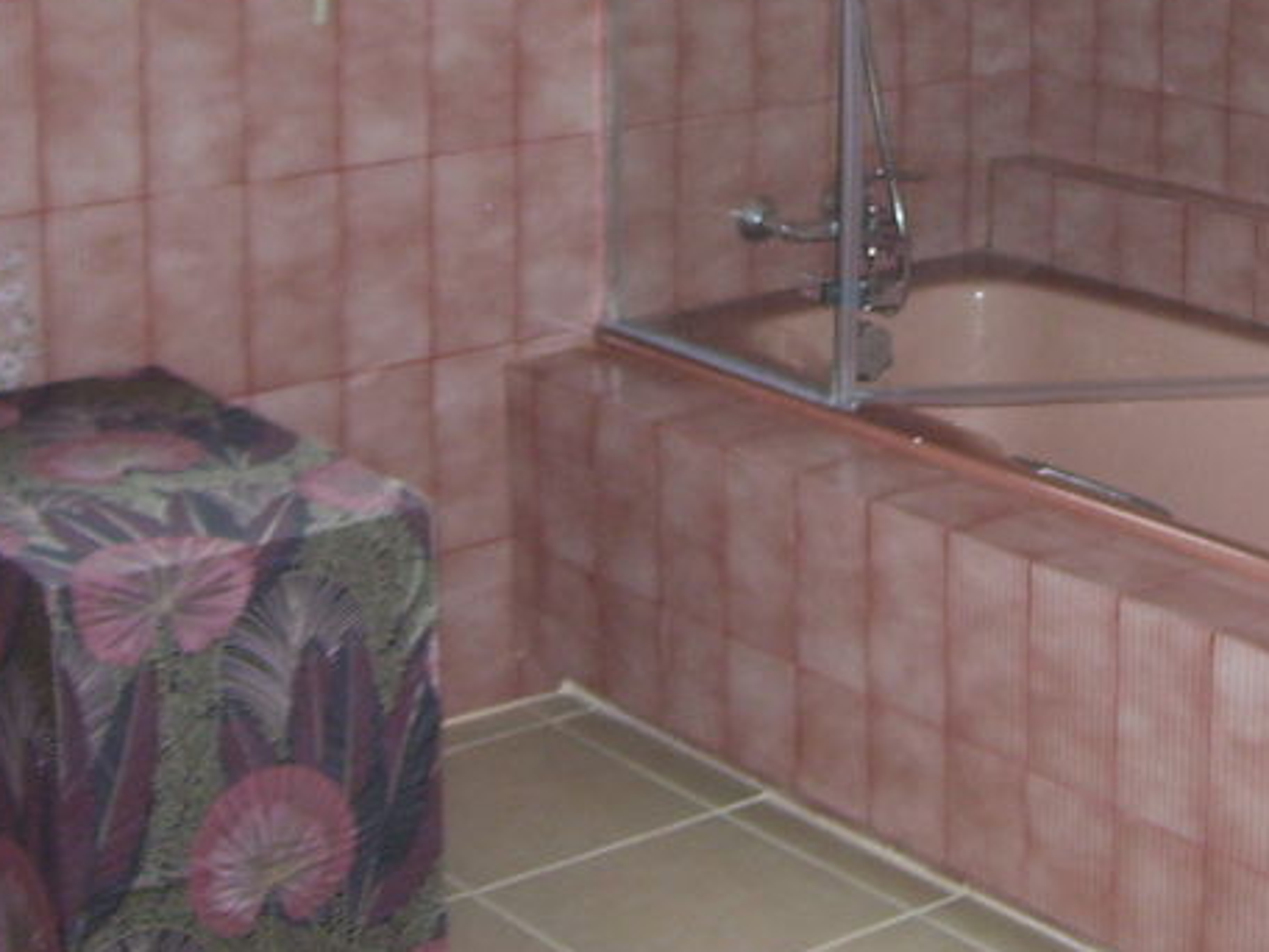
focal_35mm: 79
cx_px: 952
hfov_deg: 24.4
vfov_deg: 18.1
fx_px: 2896
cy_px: -45
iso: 125
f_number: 2.7
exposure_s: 1/60
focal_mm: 6
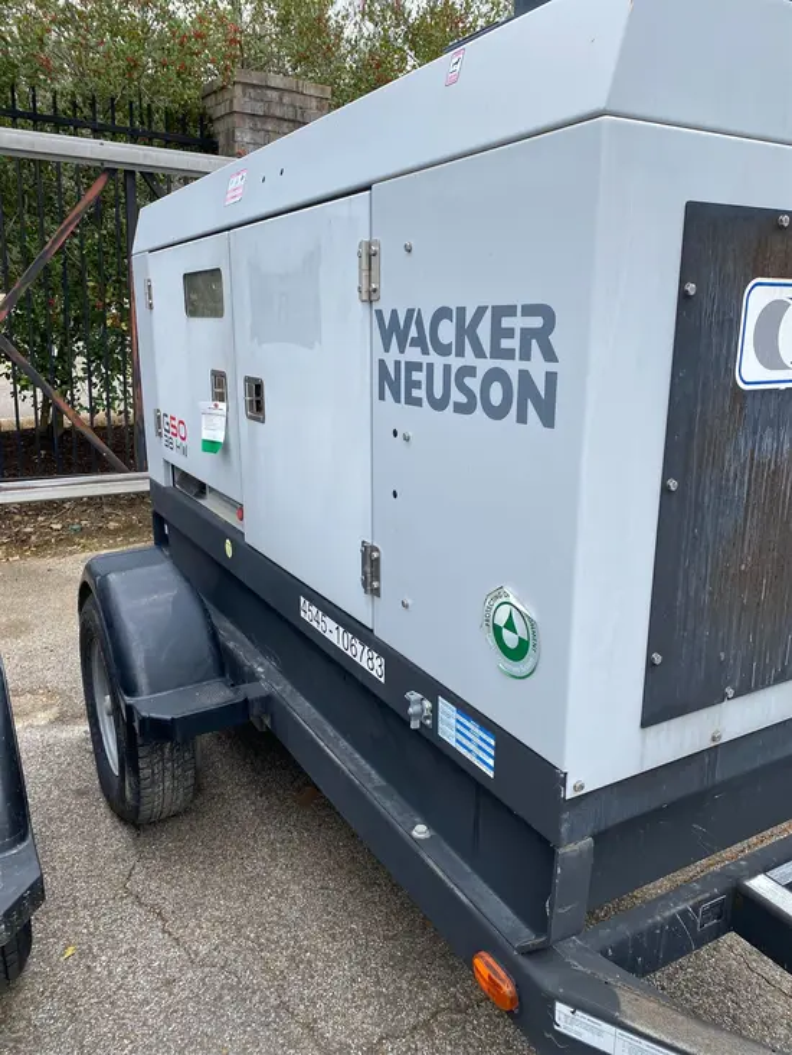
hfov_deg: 53.1
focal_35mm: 26
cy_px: 528
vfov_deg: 67.3
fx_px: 793
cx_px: 396
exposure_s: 1/793
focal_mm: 4.25
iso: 32
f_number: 1.8
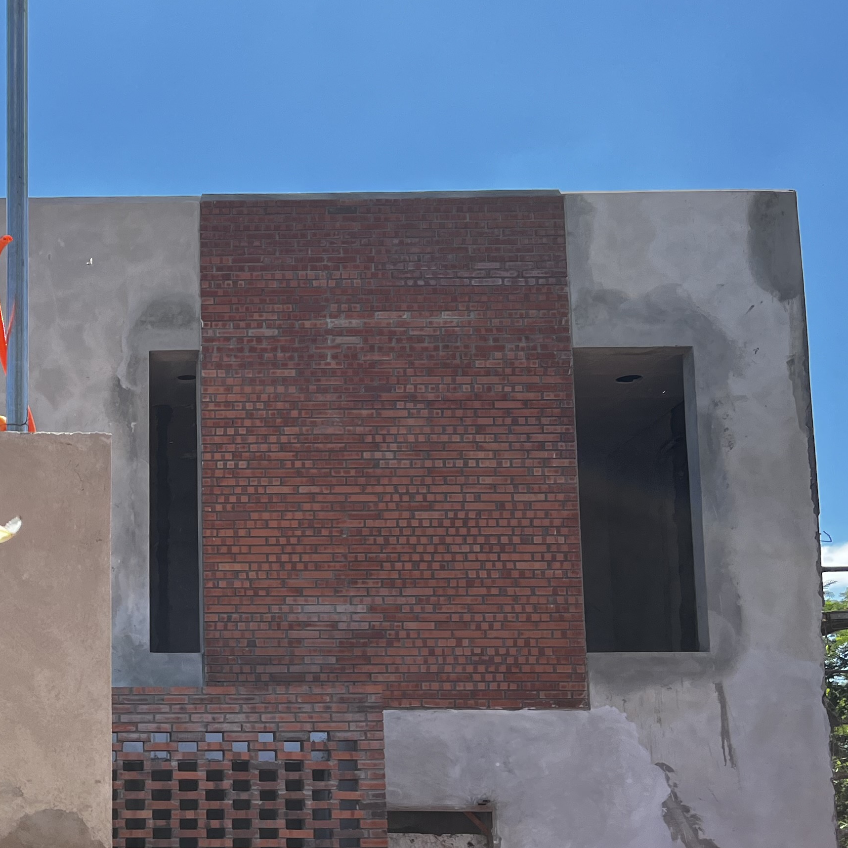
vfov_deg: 30.8
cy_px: 689
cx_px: -27
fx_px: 1497
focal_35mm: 54
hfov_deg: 29.3
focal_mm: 5.1
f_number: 1.6
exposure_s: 1/1923
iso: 50
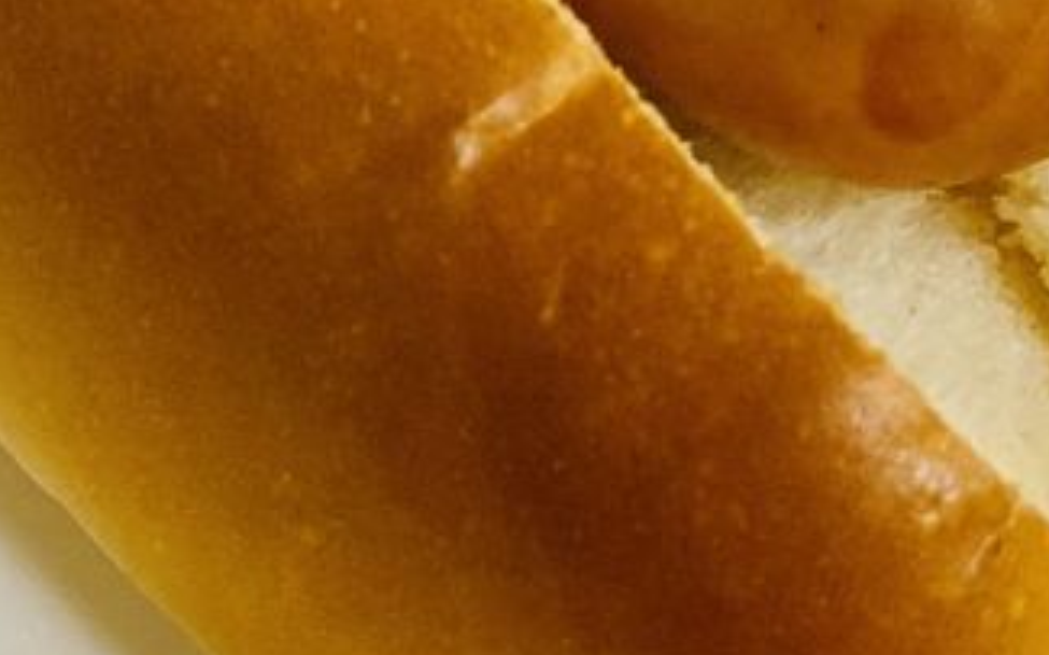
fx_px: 6203
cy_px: -473
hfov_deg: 9.6
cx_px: 94
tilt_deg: -55.4
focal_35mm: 217
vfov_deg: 5.9
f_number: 2
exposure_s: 1/50
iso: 125
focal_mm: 6
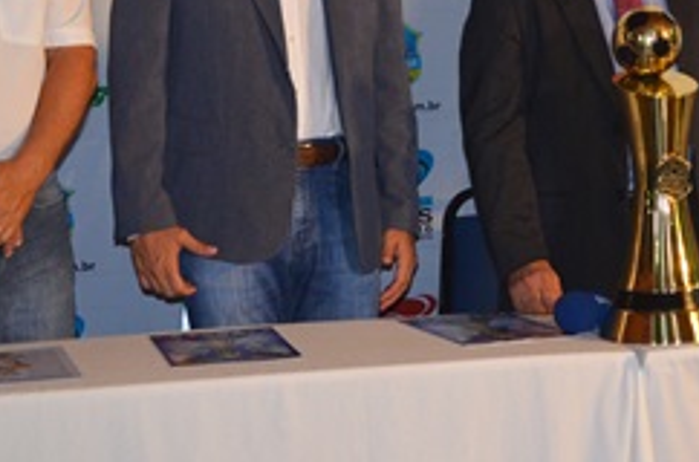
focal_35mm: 116
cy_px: 40
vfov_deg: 11.7
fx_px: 2246
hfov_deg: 17.6
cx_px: 531
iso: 1600
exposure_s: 1/60
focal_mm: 36
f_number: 5
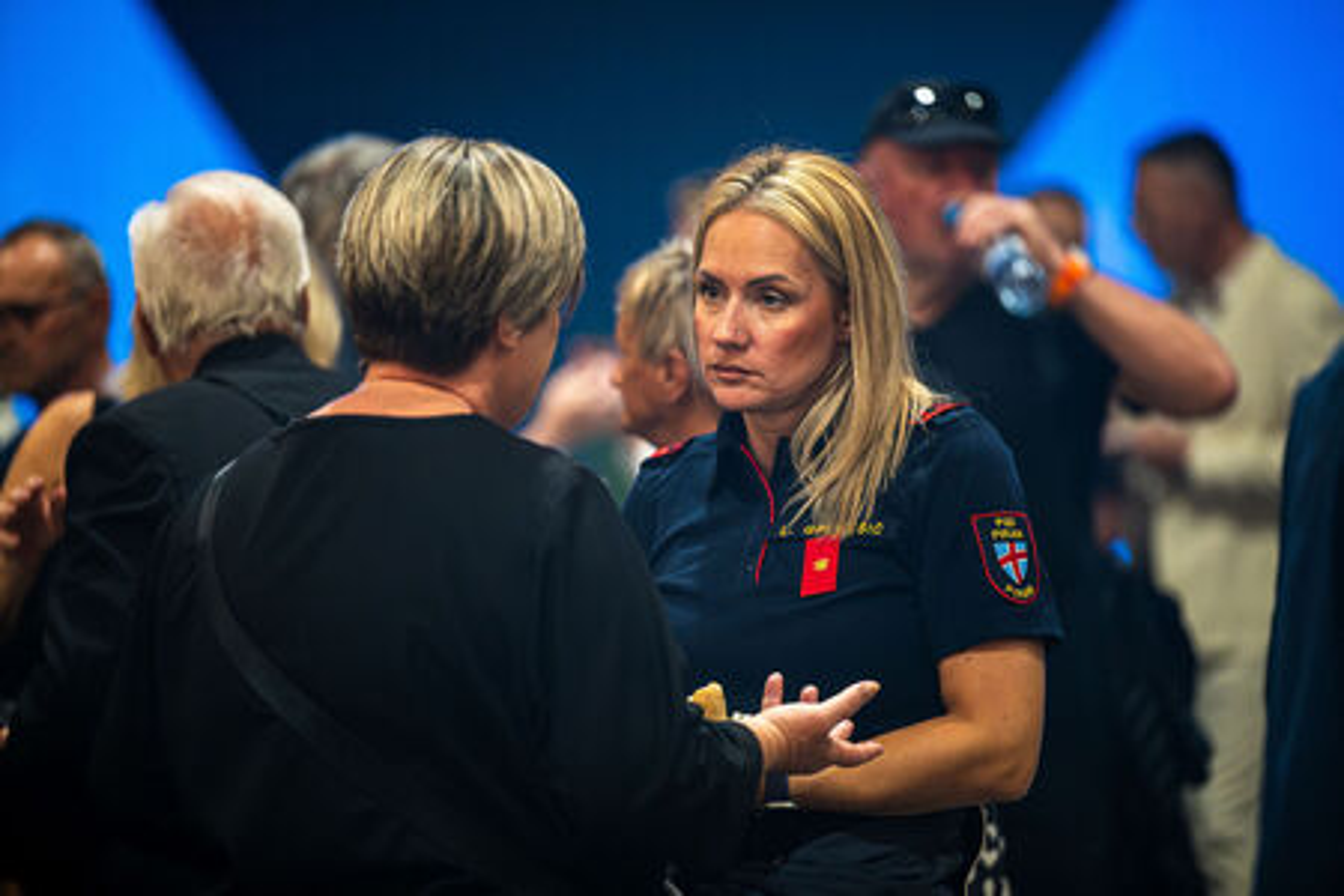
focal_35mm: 200
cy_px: 448
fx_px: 7466
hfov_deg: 10.3
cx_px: 672
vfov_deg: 6.9
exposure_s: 1/250
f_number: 2.8
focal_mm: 200
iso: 3200
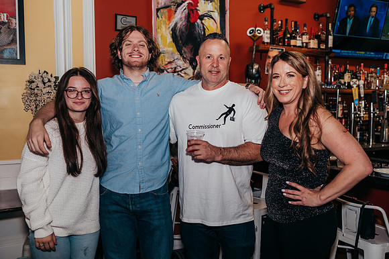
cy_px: 130
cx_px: 195
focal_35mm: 35
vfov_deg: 37.7
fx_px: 380
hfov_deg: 54.3
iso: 400
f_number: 2.8
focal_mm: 35
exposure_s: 1/125
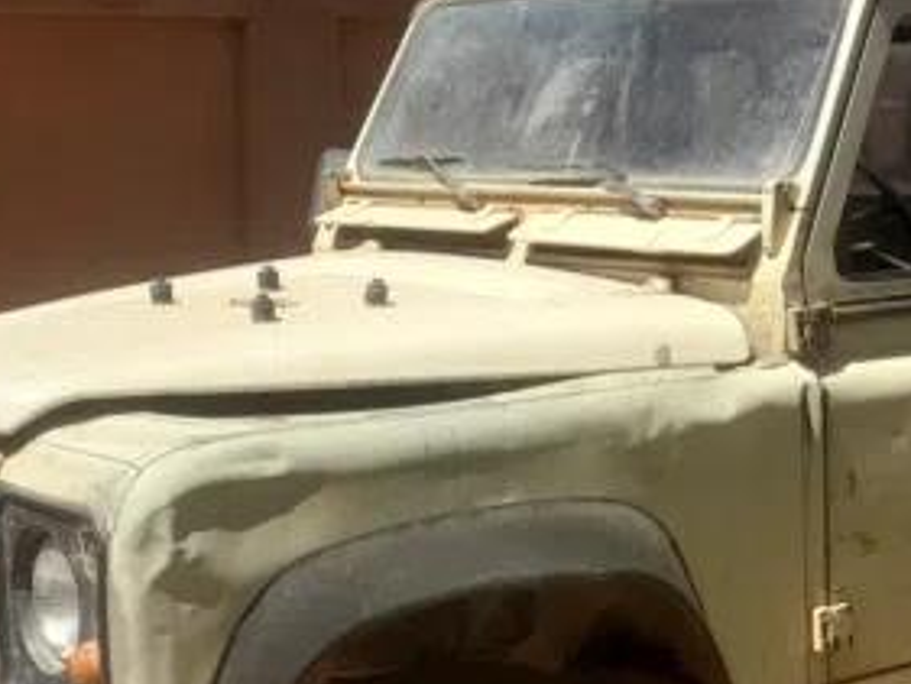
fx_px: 1501
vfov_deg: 25.2
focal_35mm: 57
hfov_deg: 33.1
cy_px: 558
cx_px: 684
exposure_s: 1/556
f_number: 2
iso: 20
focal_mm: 4.6
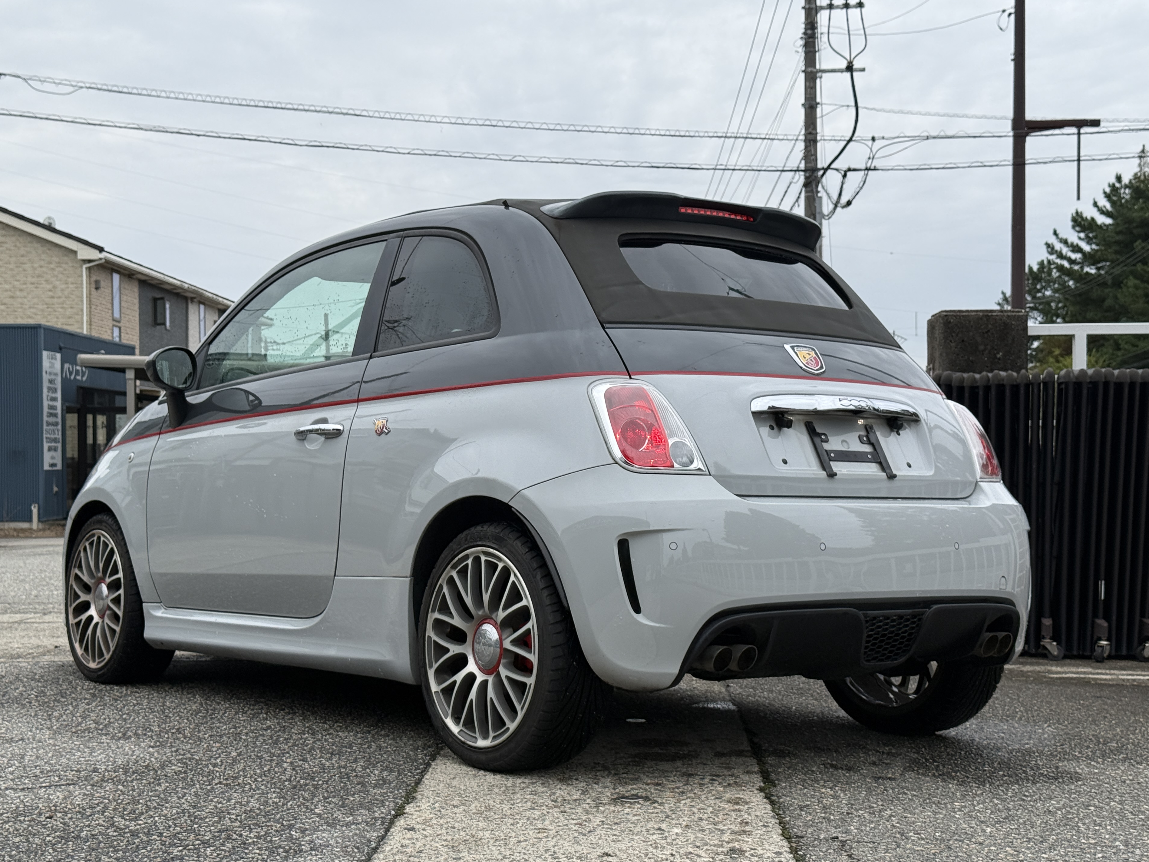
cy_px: 450
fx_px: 1693
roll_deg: +0.2
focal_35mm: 51
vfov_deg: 28.6
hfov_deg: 37.5
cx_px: 546
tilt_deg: +0.9
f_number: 1.78
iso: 64
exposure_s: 1/3096
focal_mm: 6.76
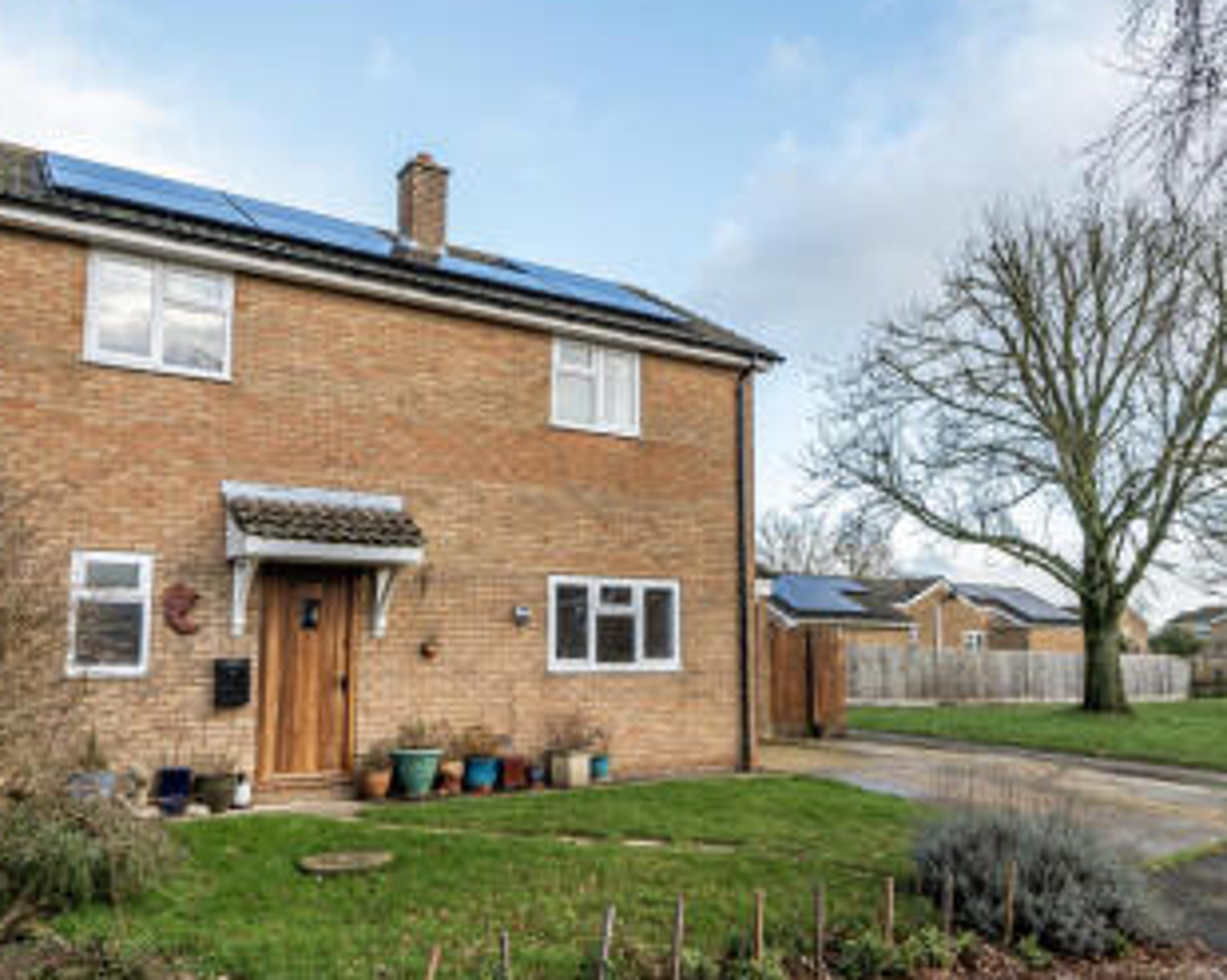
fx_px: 944
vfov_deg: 54.9
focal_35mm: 26
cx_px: 600
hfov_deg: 66.0
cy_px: 474
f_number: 8
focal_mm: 12
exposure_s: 1/125
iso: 400
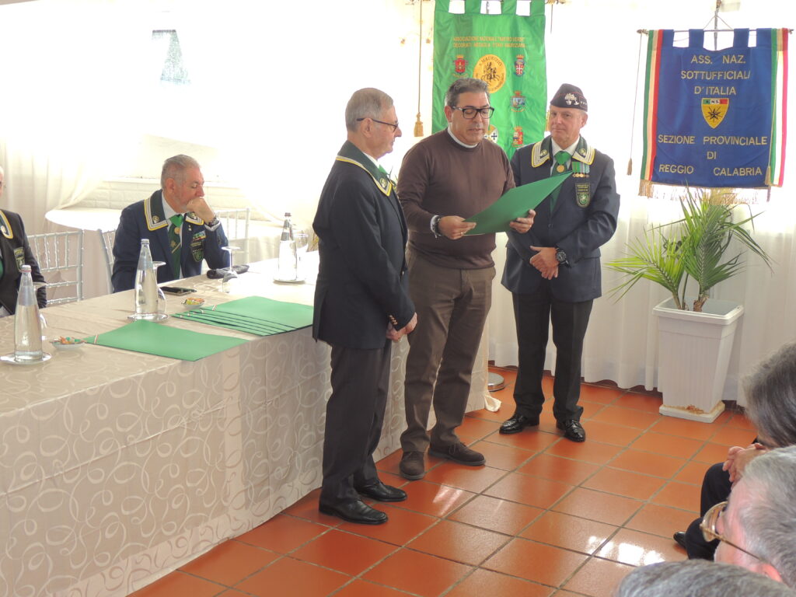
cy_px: 298
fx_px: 1081
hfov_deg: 40.4
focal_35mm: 47
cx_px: 398
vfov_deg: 30.9
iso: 100
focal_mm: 8.3
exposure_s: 1/60
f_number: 3.5
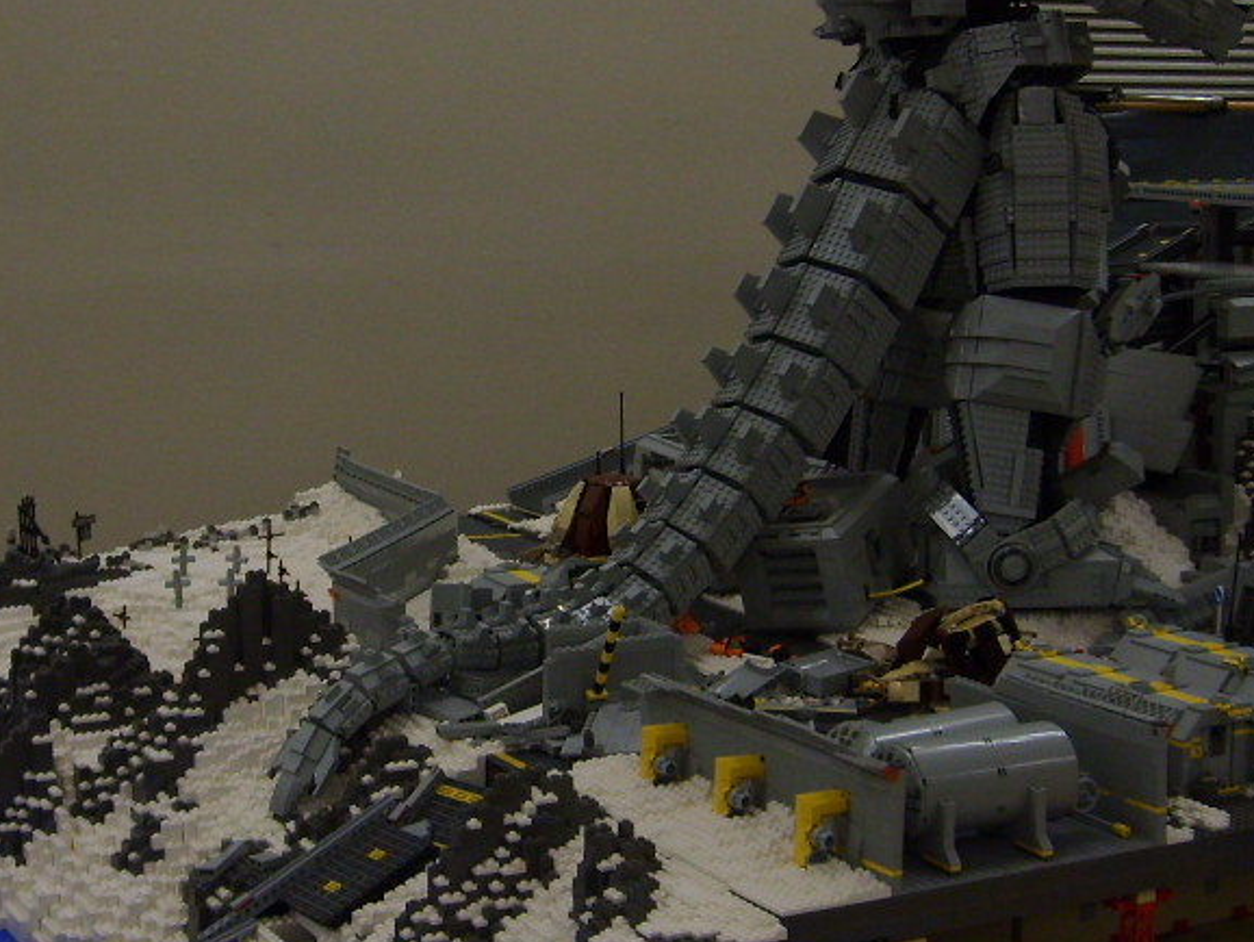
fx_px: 2247
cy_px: 410
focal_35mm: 62
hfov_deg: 31.0
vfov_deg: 23.7
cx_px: 434
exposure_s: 1/30
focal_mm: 5.8
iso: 100
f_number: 2.8
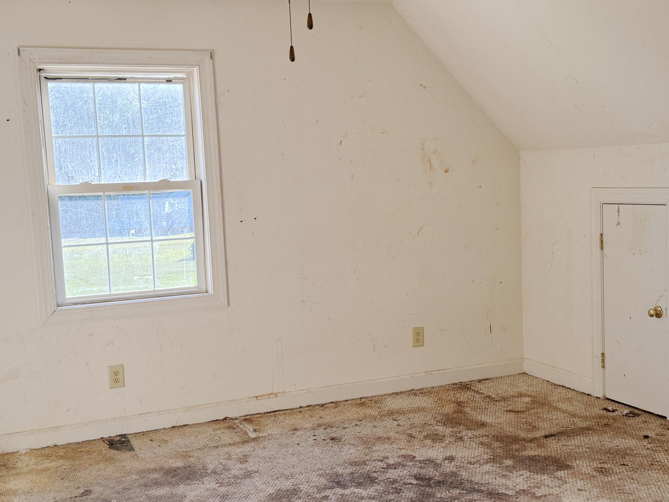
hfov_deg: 41.2
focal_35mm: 46
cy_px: 276
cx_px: 335
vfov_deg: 31.5
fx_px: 889
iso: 100
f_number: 1.78
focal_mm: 6.76
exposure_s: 1/428
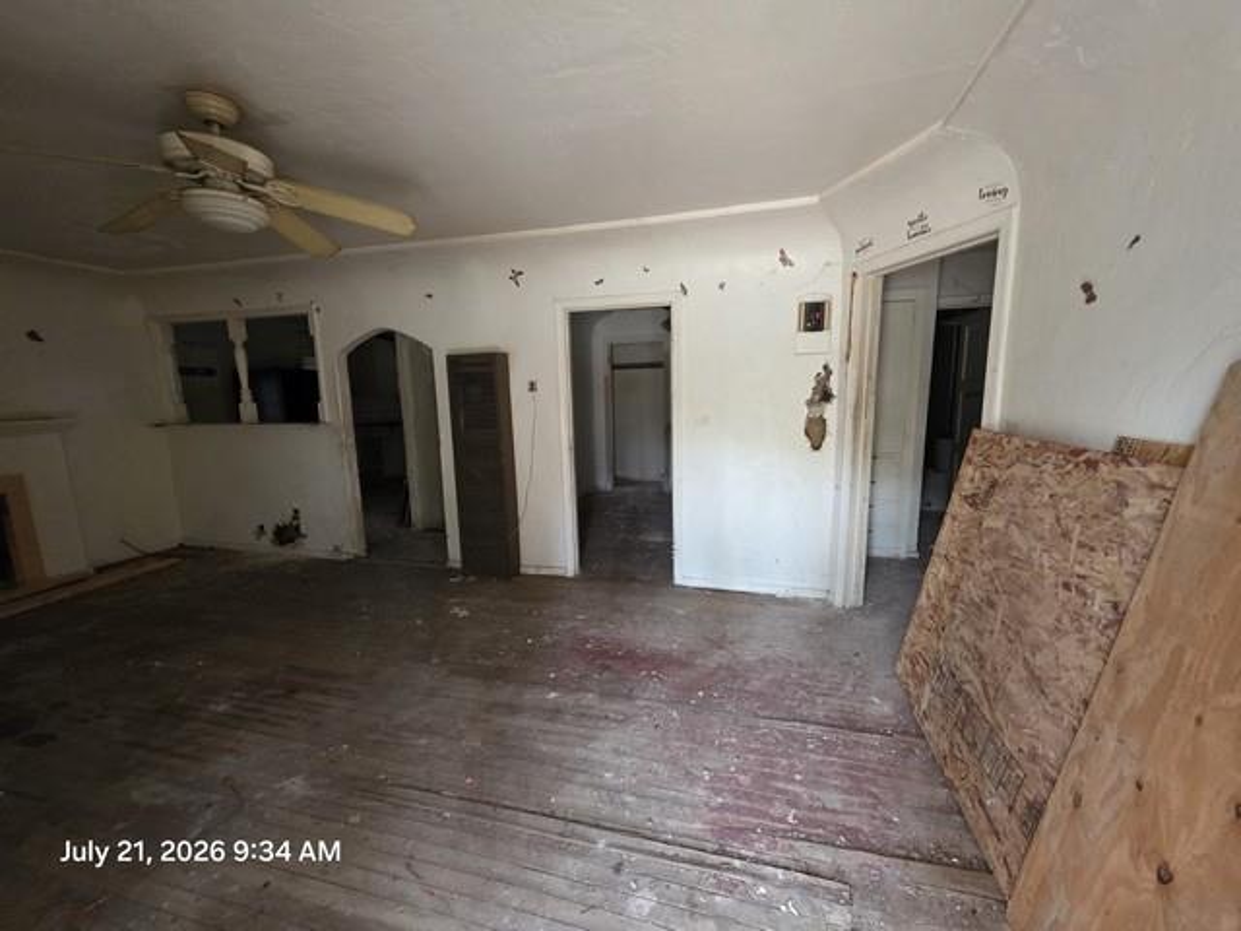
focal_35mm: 13
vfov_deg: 89.9
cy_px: 466
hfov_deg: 106.2
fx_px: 466
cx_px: 620
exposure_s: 1/60
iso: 500
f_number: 1.9
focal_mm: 2.2
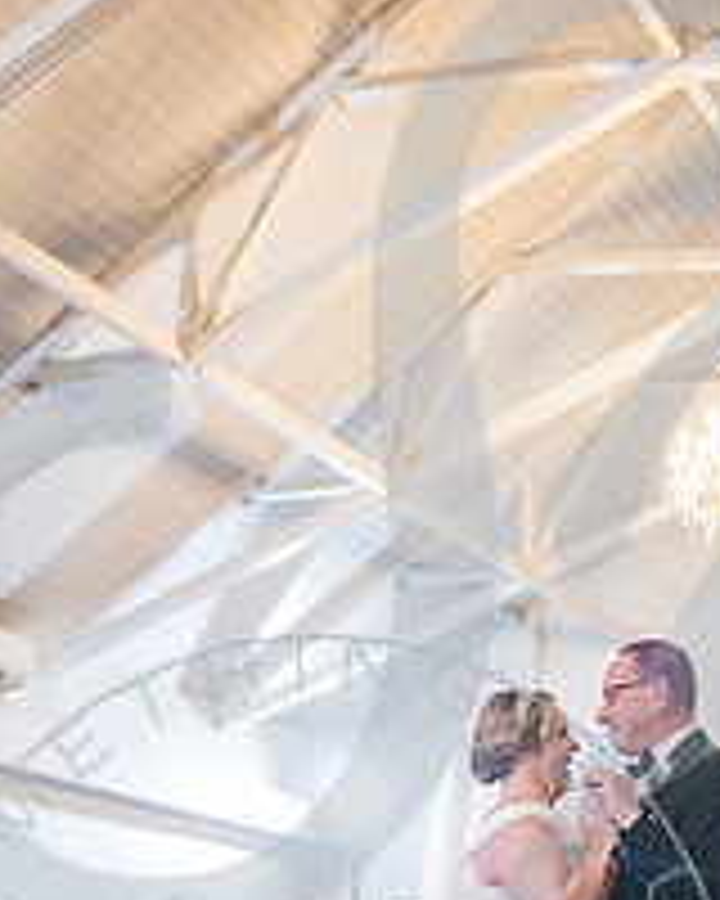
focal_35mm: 57
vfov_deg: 32.2
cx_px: 522
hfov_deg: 26.4
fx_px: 1518
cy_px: 711
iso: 1600
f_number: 2.8
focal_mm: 27
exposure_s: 1/125
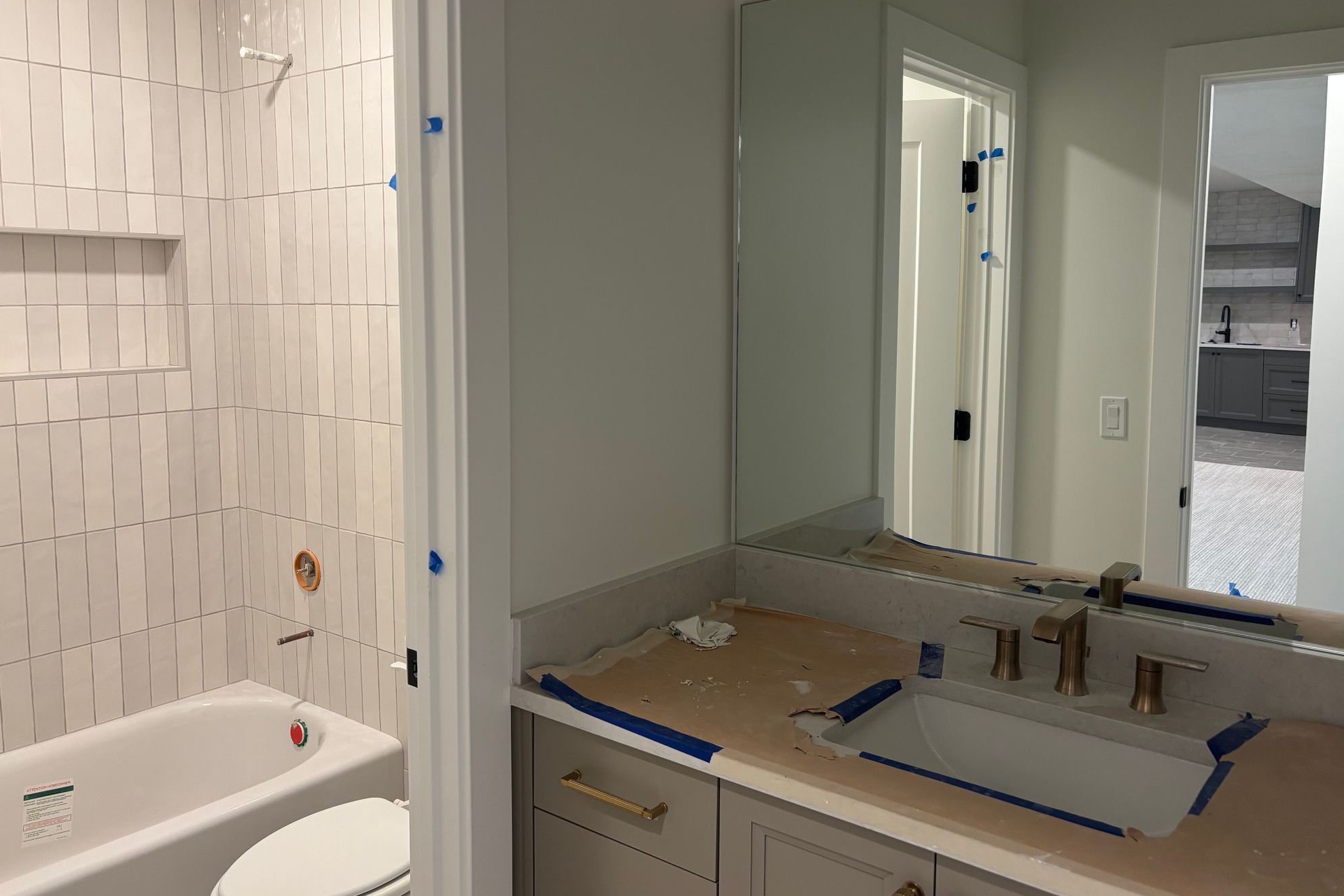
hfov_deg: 65.5
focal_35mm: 28
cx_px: 672
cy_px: 400
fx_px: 1045
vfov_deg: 46.3
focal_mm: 5.96
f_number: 1.6
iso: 160
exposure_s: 1/60
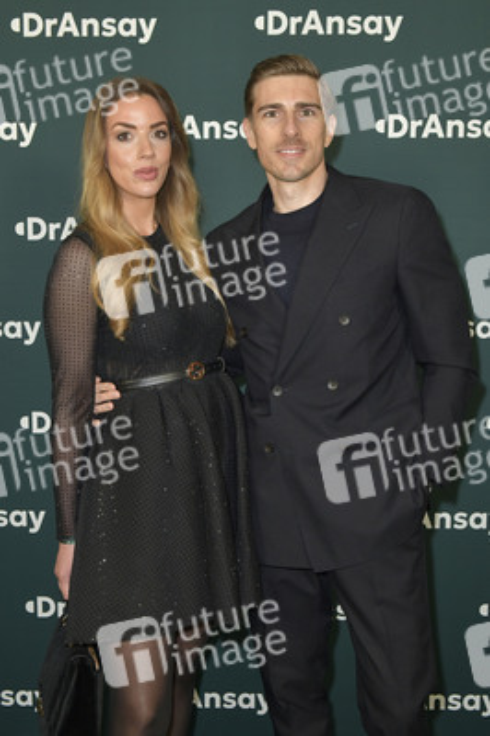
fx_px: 859
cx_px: 245
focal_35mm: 42
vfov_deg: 46.4
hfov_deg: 31.8
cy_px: 368
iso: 1250
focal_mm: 42
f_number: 6.3
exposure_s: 1/250
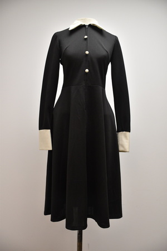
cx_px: 84
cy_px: 126
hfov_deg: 47.9
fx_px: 188
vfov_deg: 67.4
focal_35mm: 27
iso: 1000
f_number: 4.5
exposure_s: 1/125
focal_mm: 18
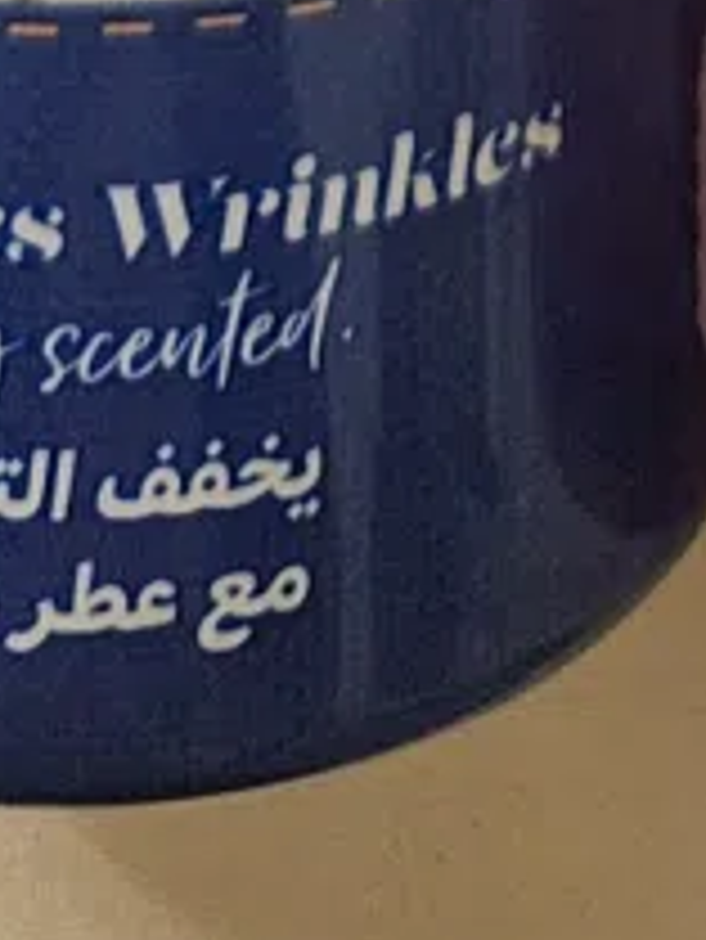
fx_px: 4075
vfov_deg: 9.7
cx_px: 886
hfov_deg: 9.7
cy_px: -1968
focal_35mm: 150
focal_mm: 5.4
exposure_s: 1/100
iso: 500
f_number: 1.8
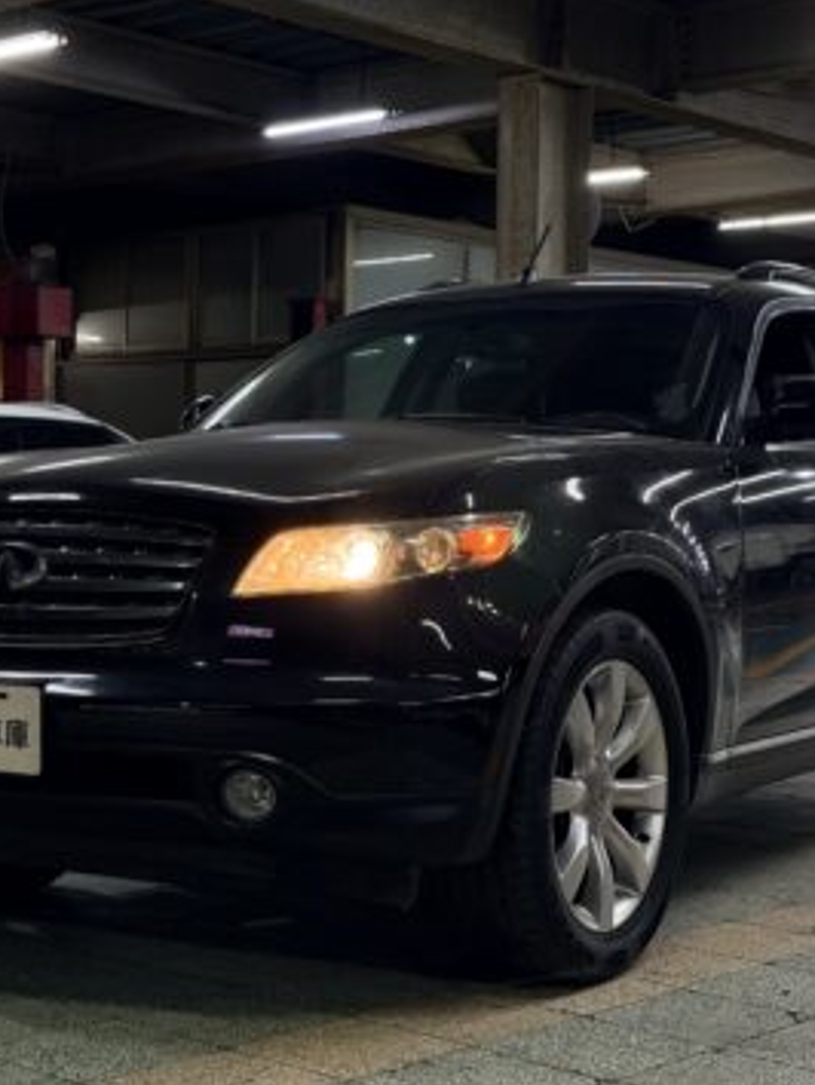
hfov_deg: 22.6
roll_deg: +0.0
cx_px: 423
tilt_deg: -1.6
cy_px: 542
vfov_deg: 29.8
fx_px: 2038
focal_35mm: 65
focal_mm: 6.76
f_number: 1.78
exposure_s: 1/40
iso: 200
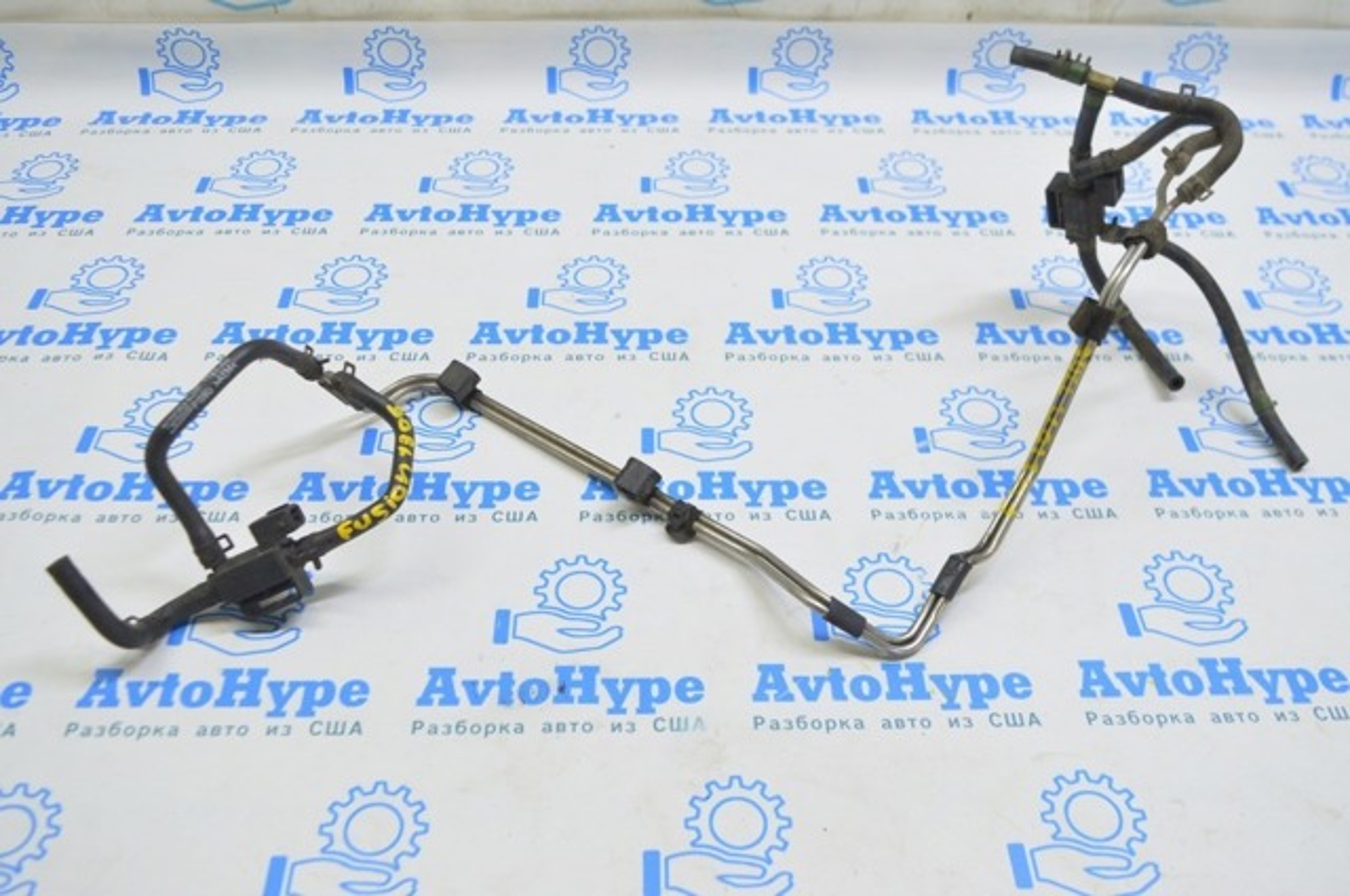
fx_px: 1292
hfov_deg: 55.2
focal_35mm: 34
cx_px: 675
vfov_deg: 38.3
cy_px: 448
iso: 400
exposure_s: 1/20
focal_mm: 23
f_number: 5.6
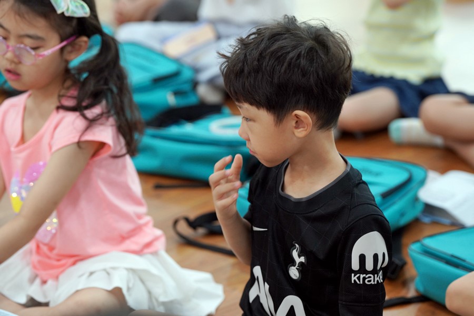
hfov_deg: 15.8
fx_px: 1712
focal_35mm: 130
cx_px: 237
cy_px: 158
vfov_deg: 10.5
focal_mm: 130
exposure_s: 1/160
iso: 1600
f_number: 4
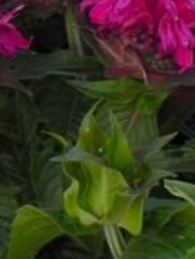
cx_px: 358
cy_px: 476
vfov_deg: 3.2
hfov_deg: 2.4
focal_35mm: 622
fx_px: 4666
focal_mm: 25.7
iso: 160
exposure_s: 1/20
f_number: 5.6
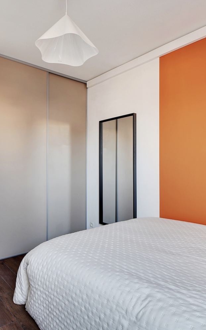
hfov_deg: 52.8
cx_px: 90
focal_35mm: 23
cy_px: 165
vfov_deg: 77.2
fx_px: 207
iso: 200
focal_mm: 10
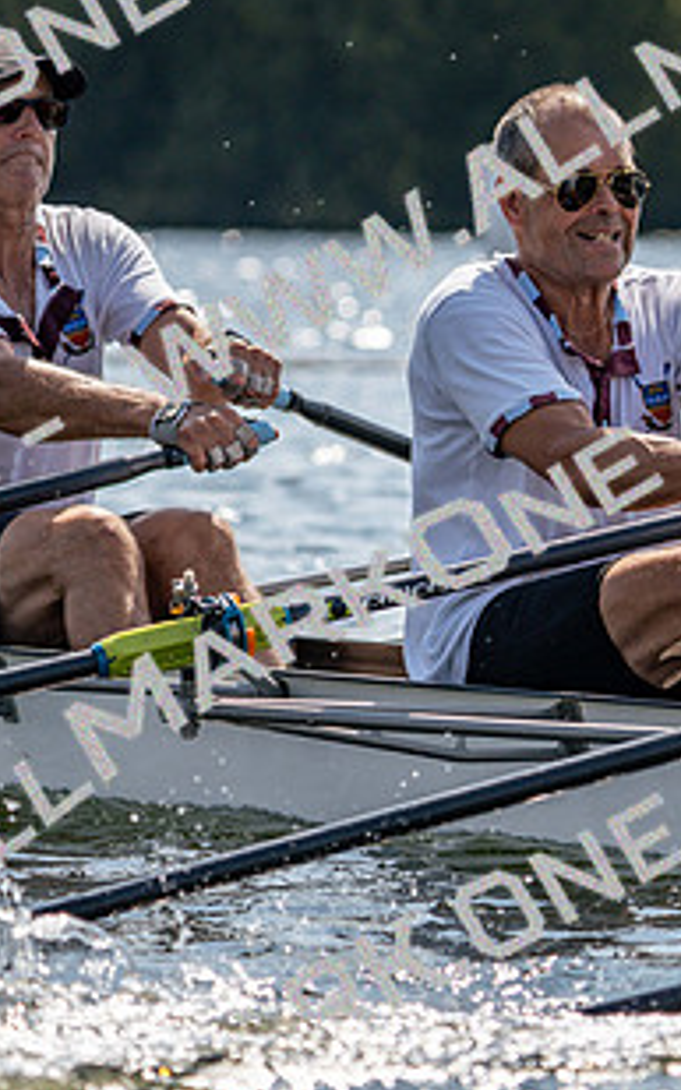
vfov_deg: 5.5
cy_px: 414
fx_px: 11379
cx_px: 558
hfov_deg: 3.4
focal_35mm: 383
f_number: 5.6
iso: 200
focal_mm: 200
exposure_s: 1/1600
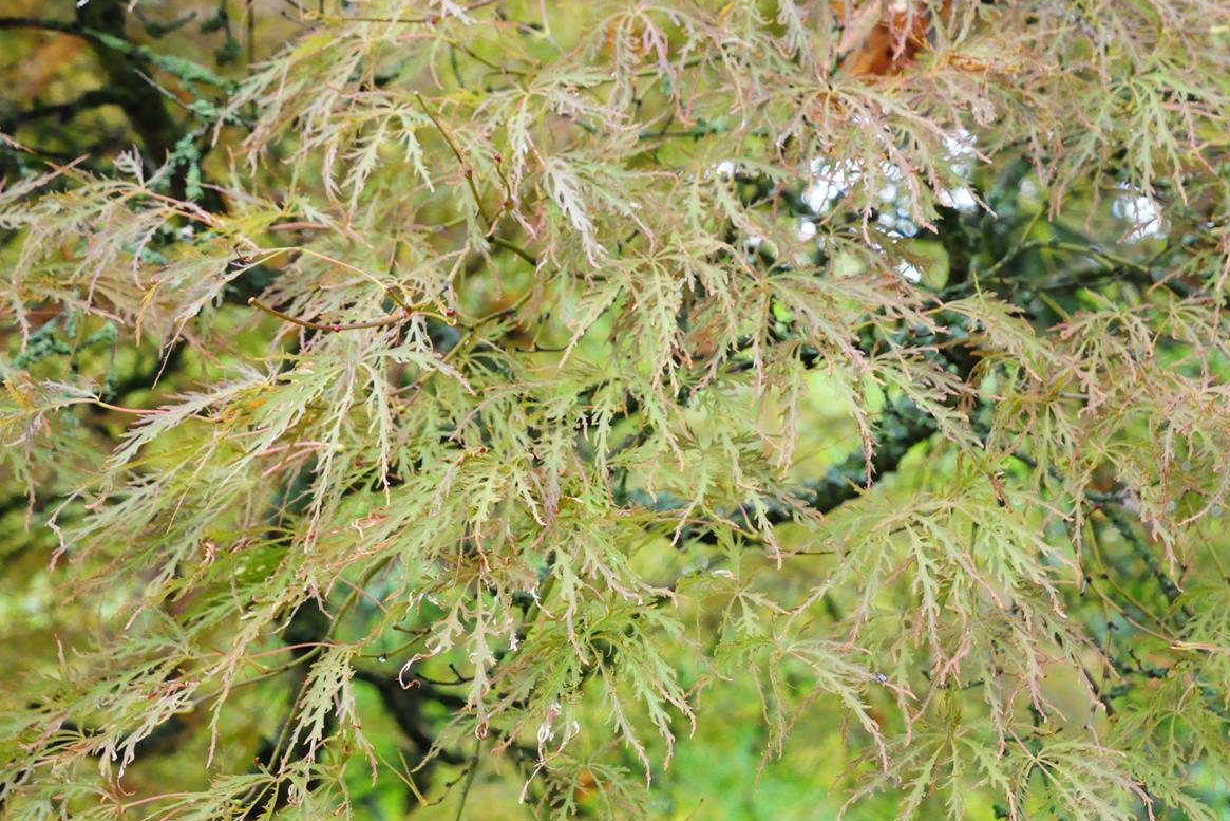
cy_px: 425
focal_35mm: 80
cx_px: 654
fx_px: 2733
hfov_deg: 25.4
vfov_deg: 17.1
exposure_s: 1/320
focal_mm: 44
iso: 2500
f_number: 9
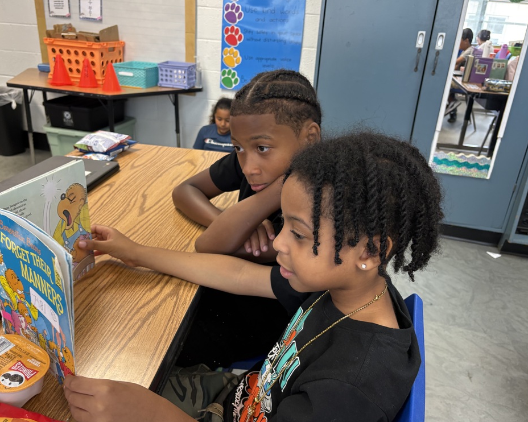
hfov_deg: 62.2
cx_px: 262
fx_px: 437
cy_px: 206
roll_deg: -3.7
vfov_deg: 51.5
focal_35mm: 28
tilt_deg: -24.0
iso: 160
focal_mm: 5.96
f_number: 1.6
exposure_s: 1/60
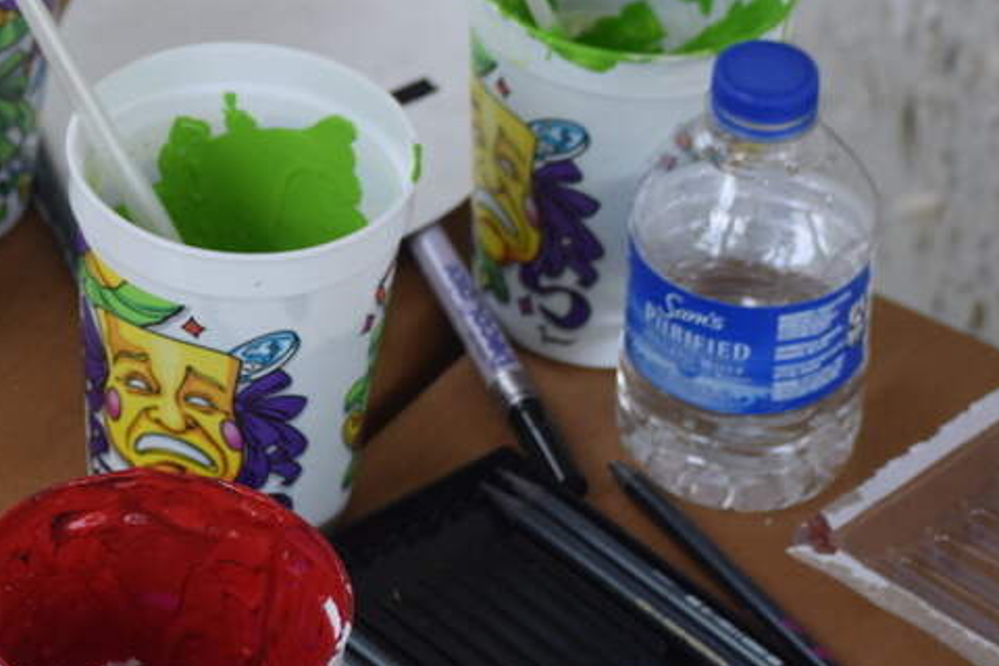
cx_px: -31
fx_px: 5723
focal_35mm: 206
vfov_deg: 6.7
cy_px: 360
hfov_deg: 9.9
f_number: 4
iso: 640
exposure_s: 1/1000
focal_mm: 55
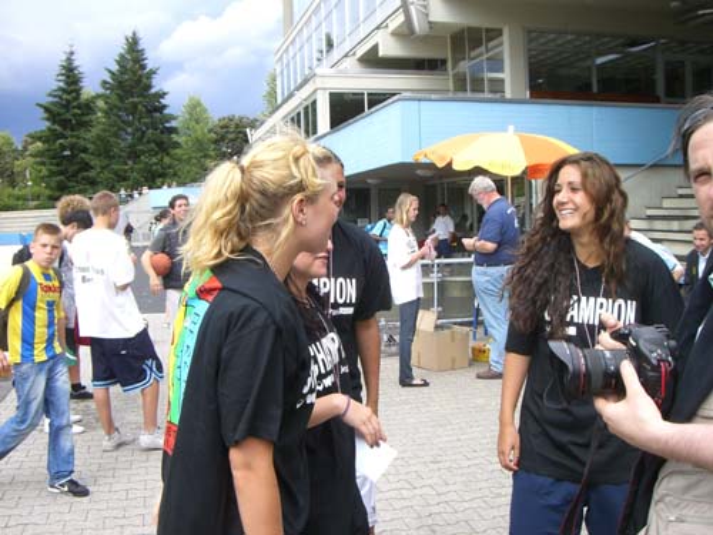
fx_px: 783
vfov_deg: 37.7
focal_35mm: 38
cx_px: 356
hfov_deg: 49.0
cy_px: 268
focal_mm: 6.2
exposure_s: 1/200
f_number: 4.3
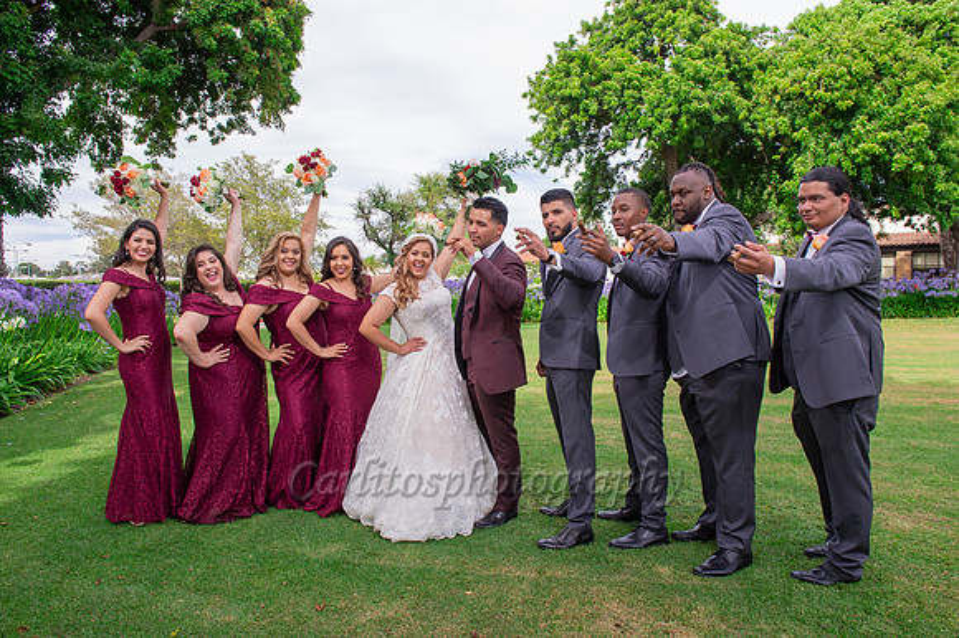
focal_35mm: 24
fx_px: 639
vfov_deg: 53.1
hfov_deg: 73.8
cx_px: 480
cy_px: 319
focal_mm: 24
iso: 400
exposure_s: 1/250
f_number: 7.1
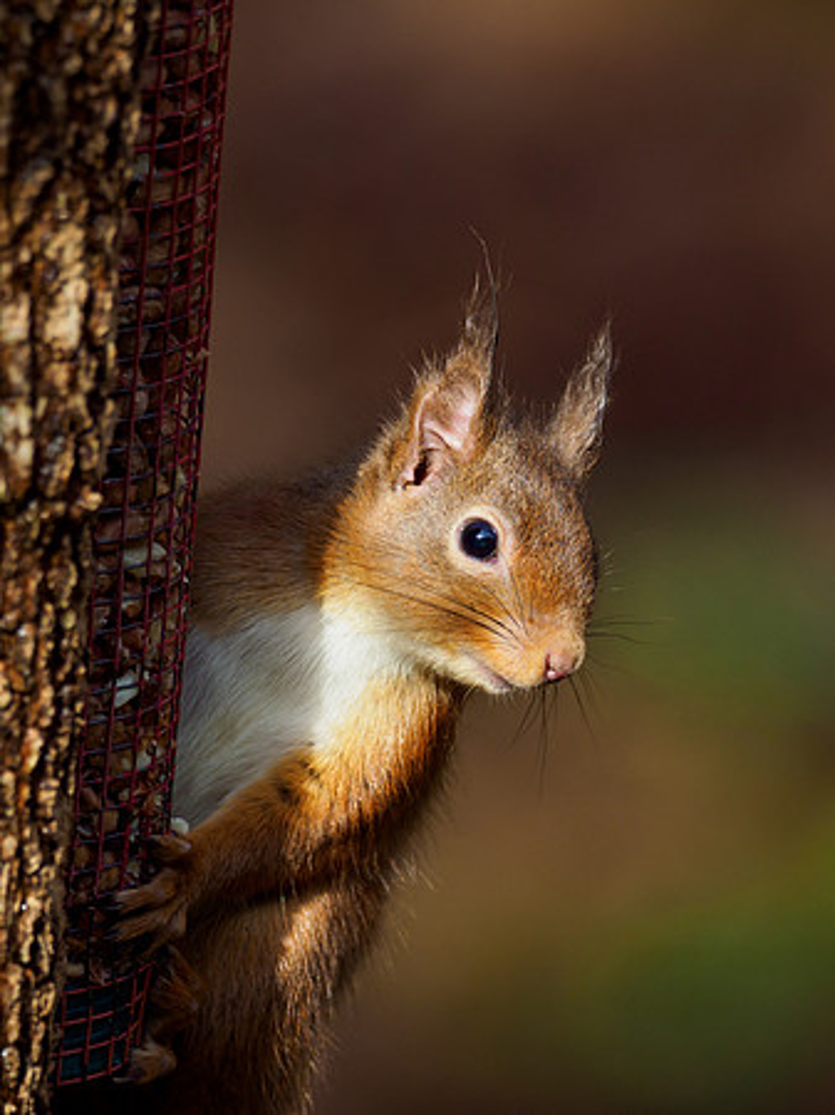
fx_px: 28624
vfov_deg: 2.2
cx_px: 471
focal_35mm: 889
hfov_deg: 1.7
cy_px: 496
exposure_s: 1/640
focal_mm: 300
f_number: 4
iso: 250
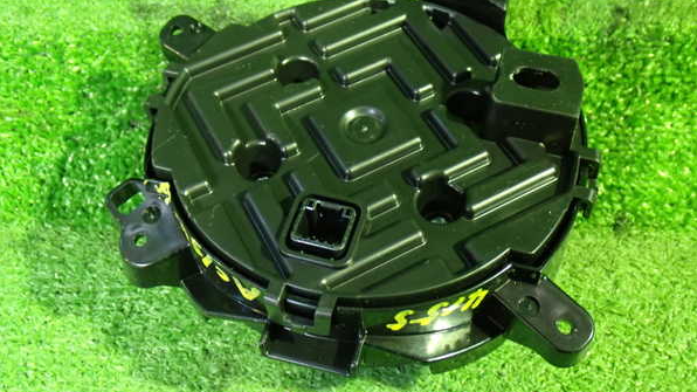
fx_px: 832
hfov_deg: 45.5
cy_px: 158
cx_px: 350
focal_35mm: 45
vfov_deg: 26.5
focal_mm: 7.31
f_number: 2.8
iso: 800
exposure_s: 1/10
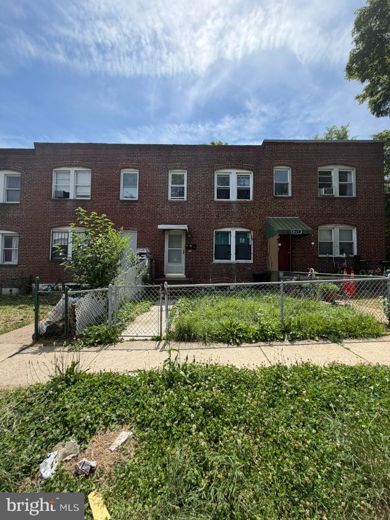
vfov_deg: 102.1
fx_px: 210
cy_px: 260
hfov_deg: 85.7
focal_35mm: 14
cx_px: 195
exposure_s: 1/770
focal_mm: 2.22
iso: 25
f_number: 2.2
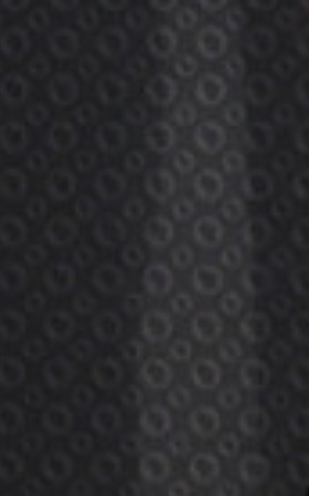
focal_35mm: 771
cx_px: -715
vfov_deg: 2.7
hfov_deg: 1.7
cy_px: 620
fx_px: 10410
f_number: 2.8
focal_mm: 120
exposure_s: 1/800
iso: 5000
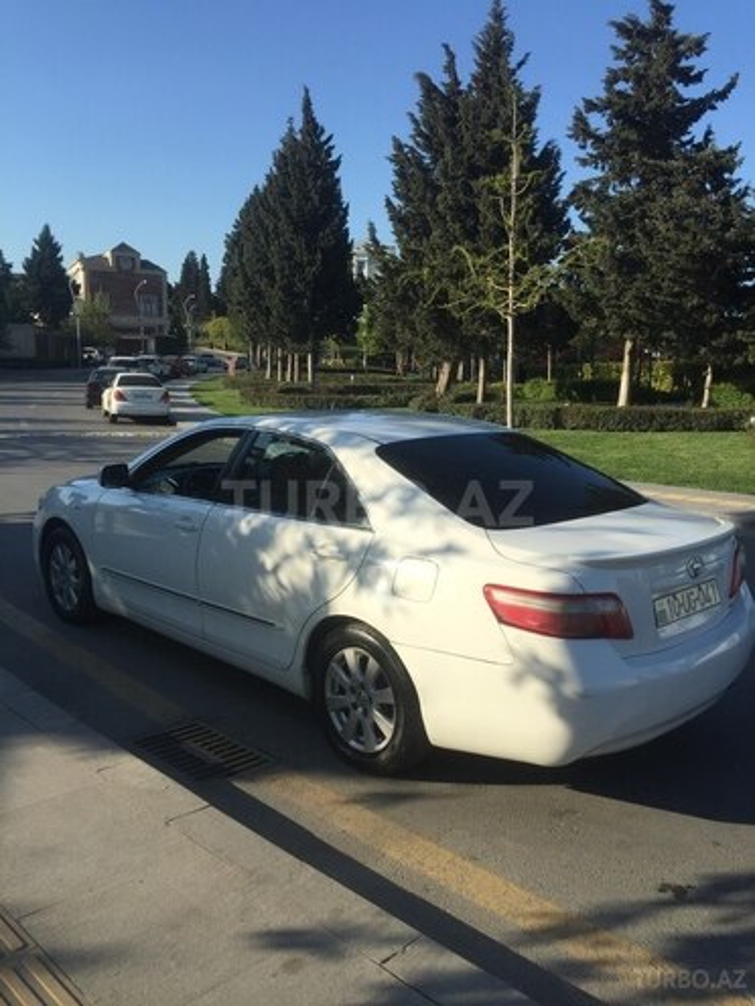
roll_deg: -1.3
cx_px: 378
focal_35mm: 29
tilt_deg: -7.5
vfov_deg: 61.7
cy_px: 503
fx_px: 843
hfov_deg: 48.2
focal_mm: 4.15
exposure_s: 1/1647
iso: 32
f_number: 2.2
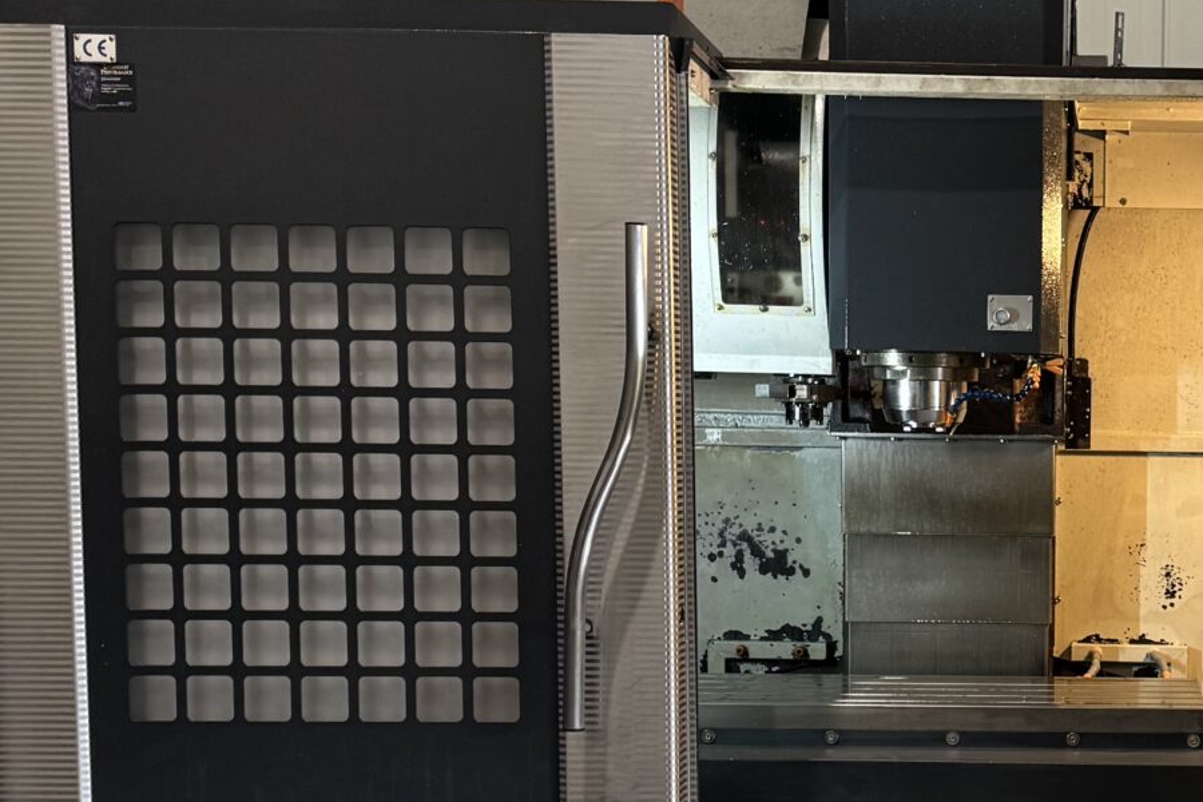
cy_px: 639
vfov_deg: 19.0
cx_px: 1167
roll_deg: -0.9
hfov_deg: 27.1
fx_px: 2372
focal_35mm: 71
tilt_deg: -4.7
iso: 200
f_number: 1.78
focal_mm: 6.76
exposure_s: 1/99
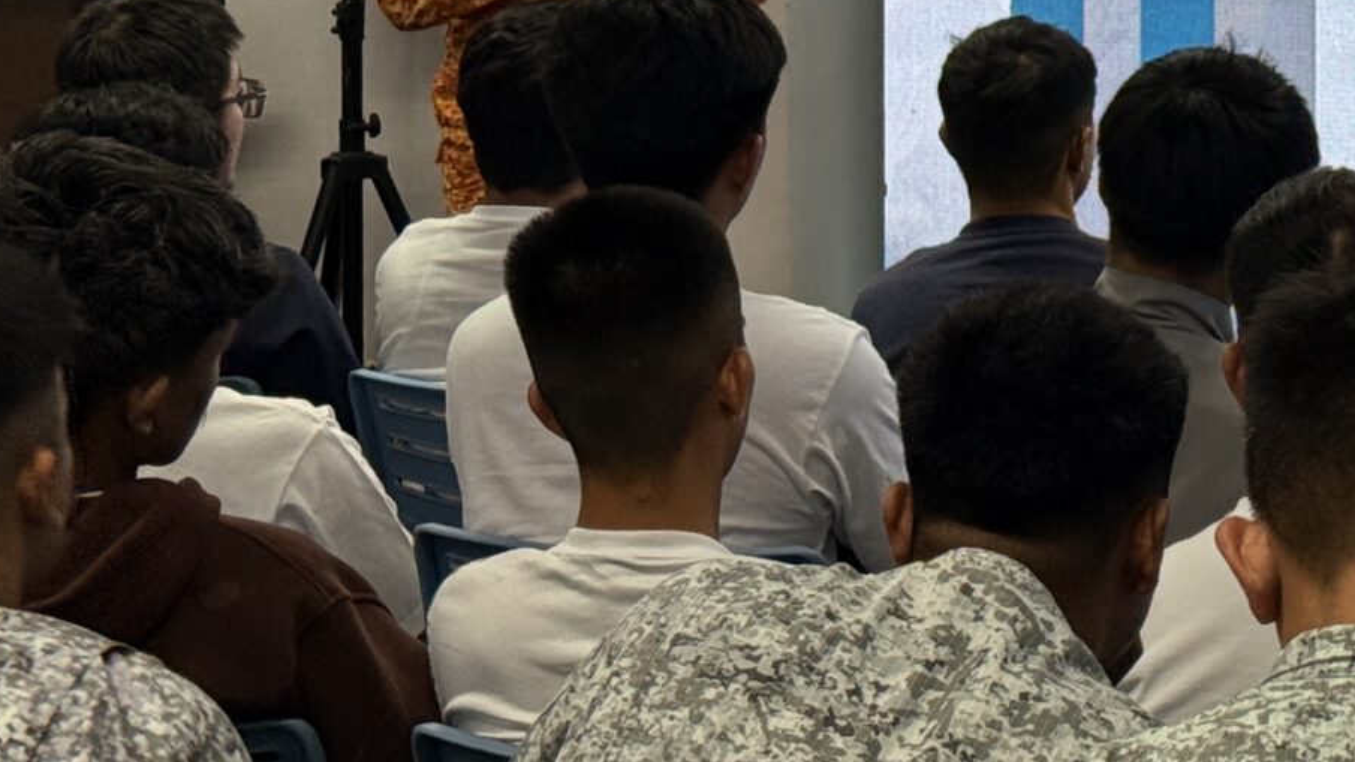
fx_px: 5317
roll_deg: -0.5
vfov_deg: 8.1
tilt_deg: -1.4
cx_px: 1680
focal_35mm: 148
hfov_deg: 14.0
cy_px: -208
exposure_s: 1/121
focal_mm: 6.76
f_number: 1.78
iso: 80
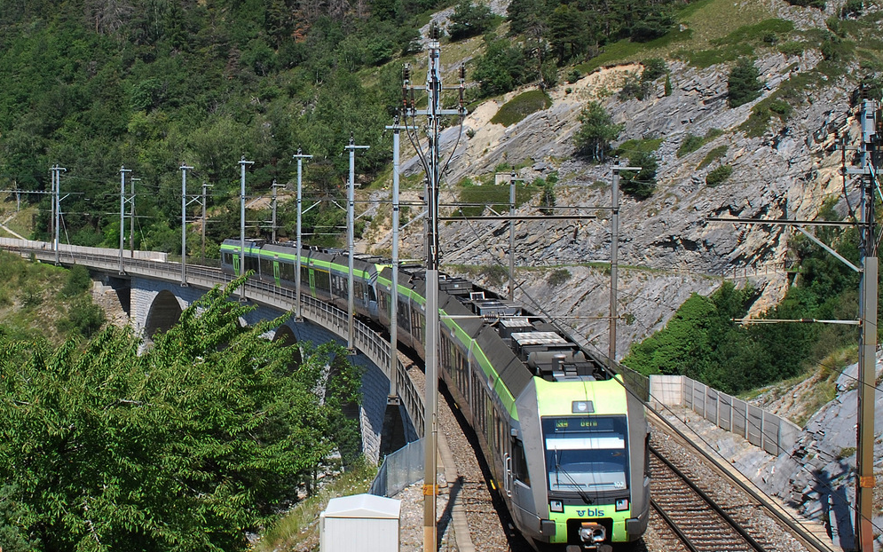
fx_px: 1564
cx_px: 195
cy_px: 242
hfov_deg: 30.8
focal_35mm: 65
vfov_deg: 20.0
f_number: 10
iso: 200
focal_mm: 22
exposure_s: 1/250
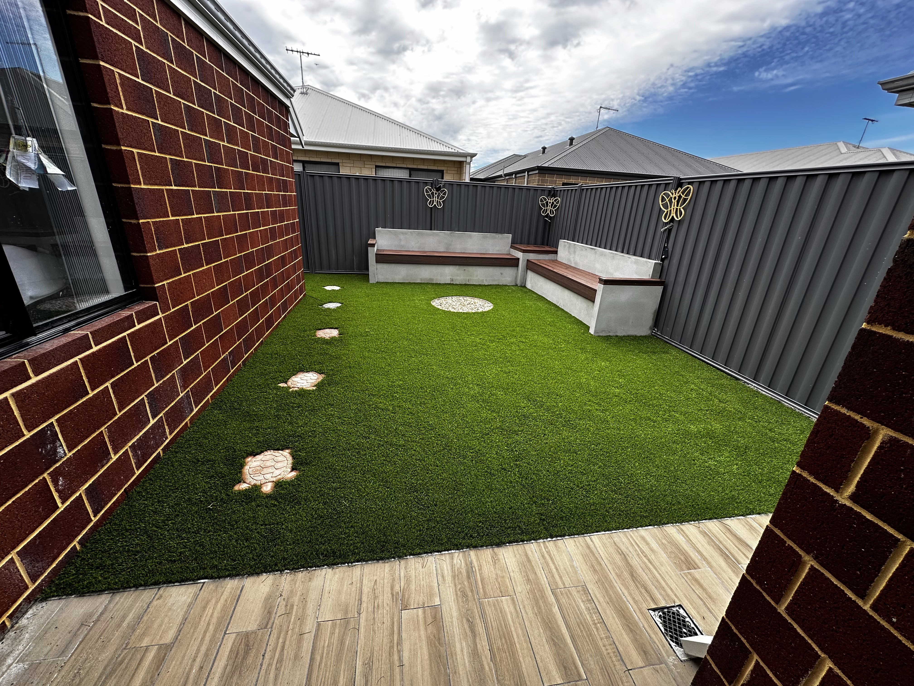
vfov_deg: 85.7
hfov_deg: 102.1
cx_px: 457
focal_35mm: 14
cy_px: 343
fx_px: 370
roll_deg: -2.8
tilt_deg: -21.8
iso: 40
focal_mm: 2.22
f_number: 2.2
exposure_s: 1/442
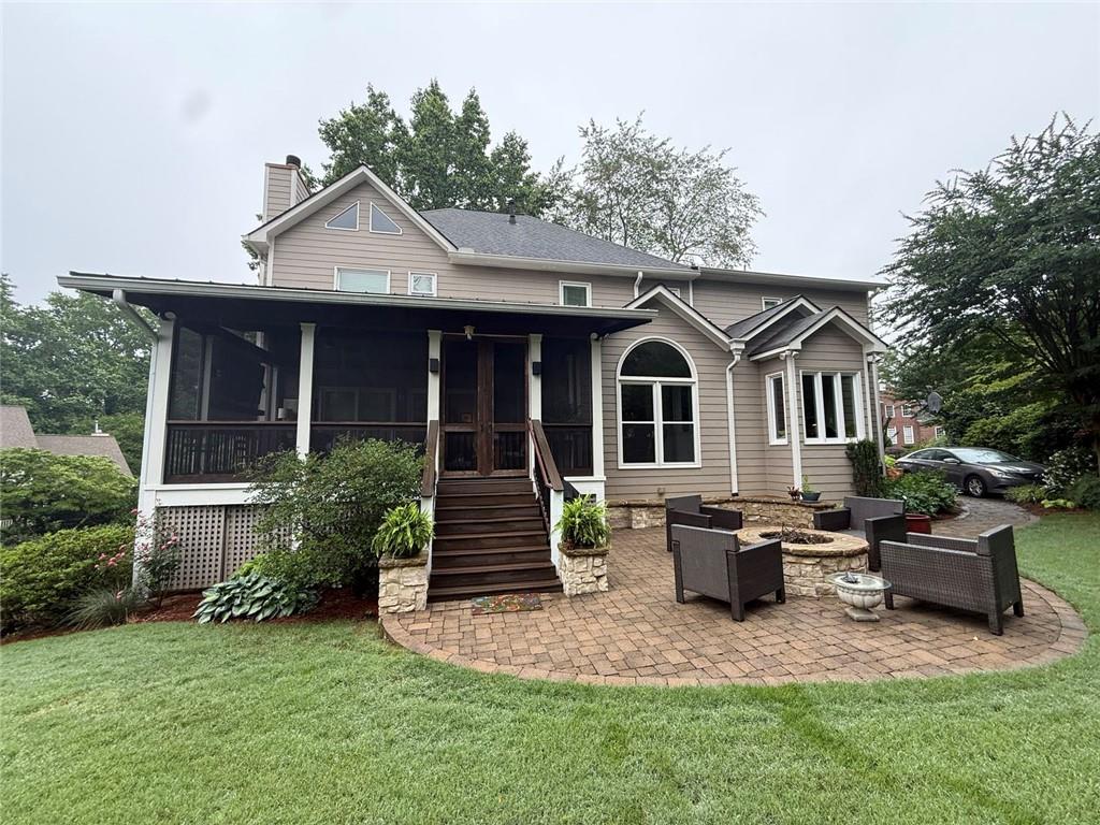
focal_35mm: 14
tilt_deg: +5.3
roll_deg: -0.2
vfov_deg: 85.7
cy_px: 412
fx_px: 445
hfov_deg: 102.1
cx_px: 550
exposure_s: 1/146
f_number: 2.2
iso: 64
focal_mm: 2.22
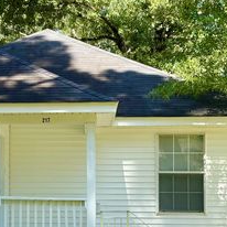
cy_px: 160
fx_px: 764
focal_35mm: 103
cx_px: 32
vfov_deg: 16.8
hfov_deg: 16.7
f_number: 1.78
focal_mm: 6.76
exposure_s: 1/1456
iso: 100
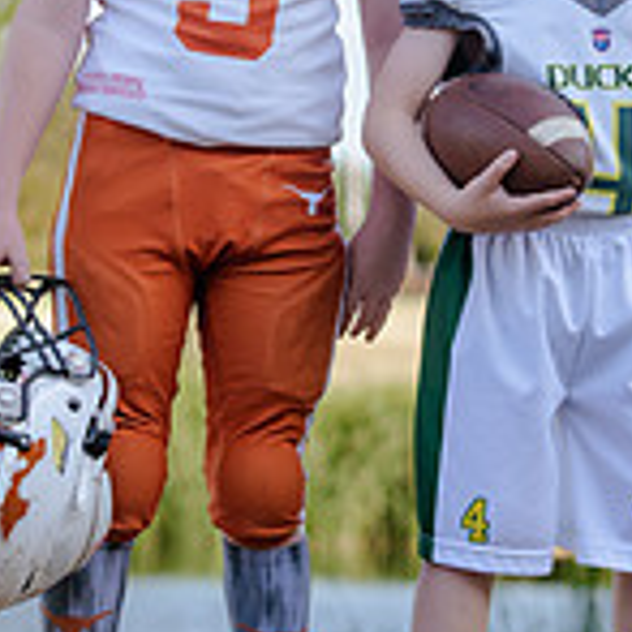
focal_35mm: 235
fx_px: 4854
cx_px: 374
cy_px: 148
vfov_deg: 7.4
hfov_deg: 7.4
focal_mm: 70
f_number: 3.5
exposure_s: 1/320
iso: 100
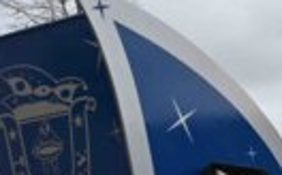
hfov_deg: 15.3
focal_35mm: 127
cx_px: 419
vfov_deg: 10.2
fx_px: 974
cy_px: 160
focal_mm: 41
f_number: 14
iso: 2500
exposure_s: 1/800
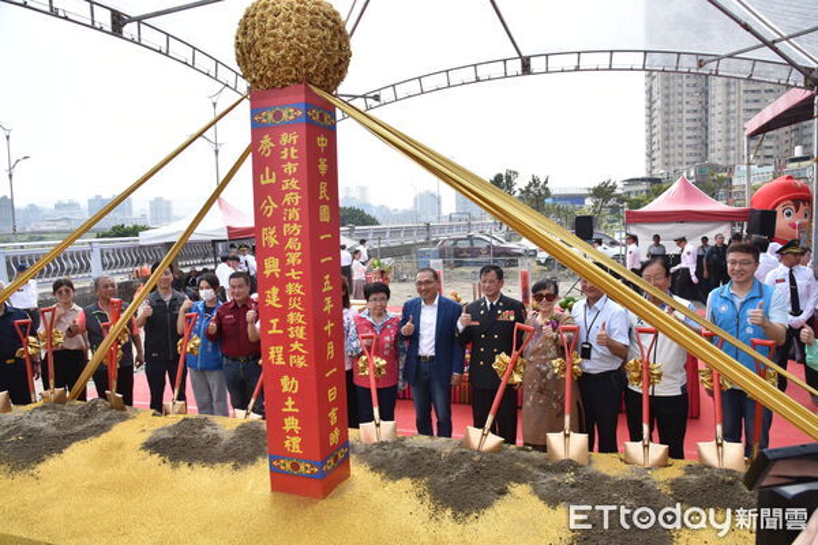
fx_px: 545
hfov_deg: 73.7
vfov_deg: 53.1
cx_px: 409
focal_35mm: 24
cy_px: 272
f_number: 11
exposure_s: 1/500
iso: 1250
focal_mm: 24
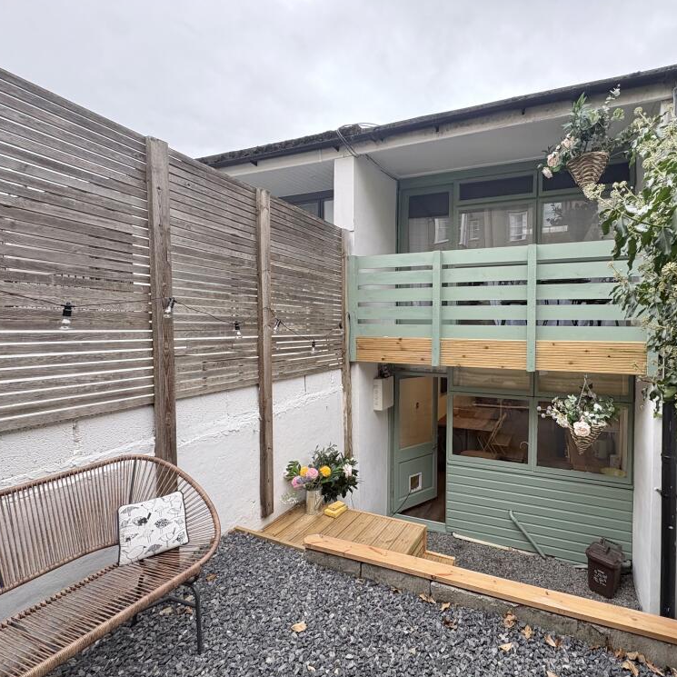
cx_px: 424
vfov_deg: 84.0
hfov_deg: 82.3
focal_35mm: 17
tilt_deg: -0.7
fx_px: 376
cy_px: 341
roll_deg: +0.1
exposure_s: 1/99
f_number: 2.2
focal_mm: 2.22
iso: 80
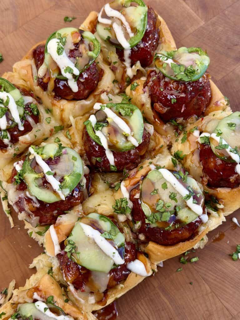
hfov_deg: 30.3
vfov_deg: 39.7
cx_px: 120
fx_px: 444
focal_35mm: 48
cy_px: 160
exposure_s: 1/583
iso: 64
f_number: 1.78
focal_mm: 6.76
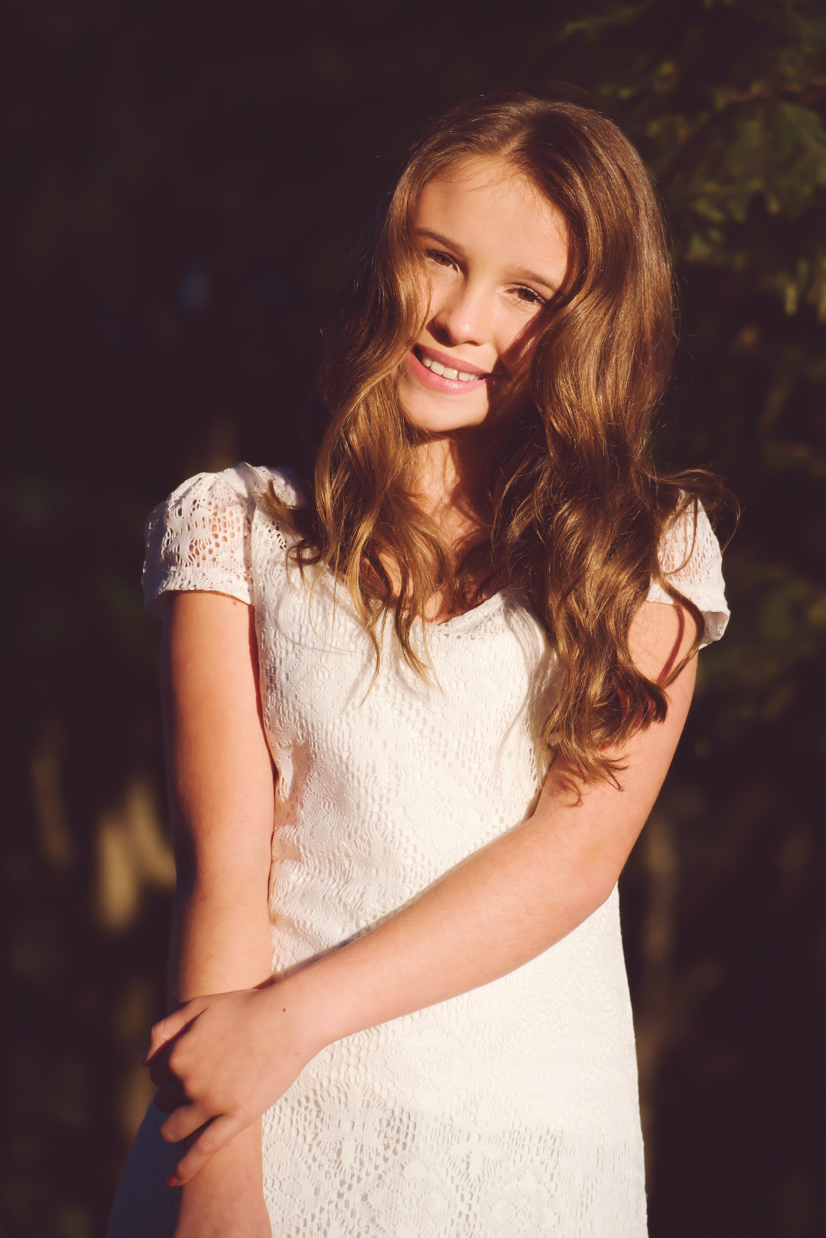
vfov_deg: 9.8
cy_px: 619
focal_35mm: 210
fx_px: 7227
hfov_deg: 6.5
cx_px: 413
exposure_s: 1/640
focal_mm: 140
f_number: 6.3
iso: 200
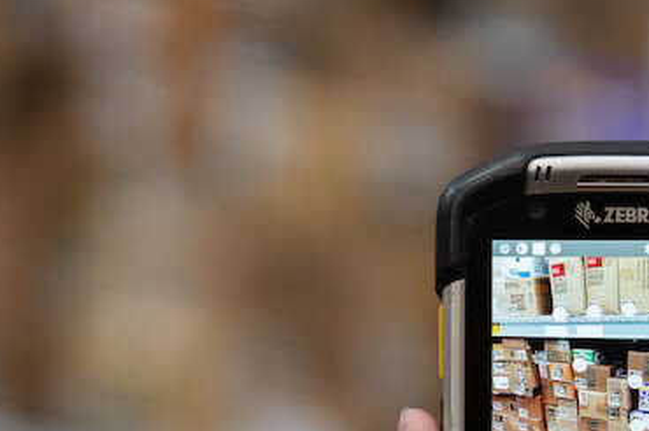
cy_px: 439
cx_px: 465
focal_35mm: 119
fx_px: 2143
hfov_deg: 17.1
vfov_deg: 11.4
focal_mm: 55
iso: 1600
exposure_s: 1/640
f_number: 1.8
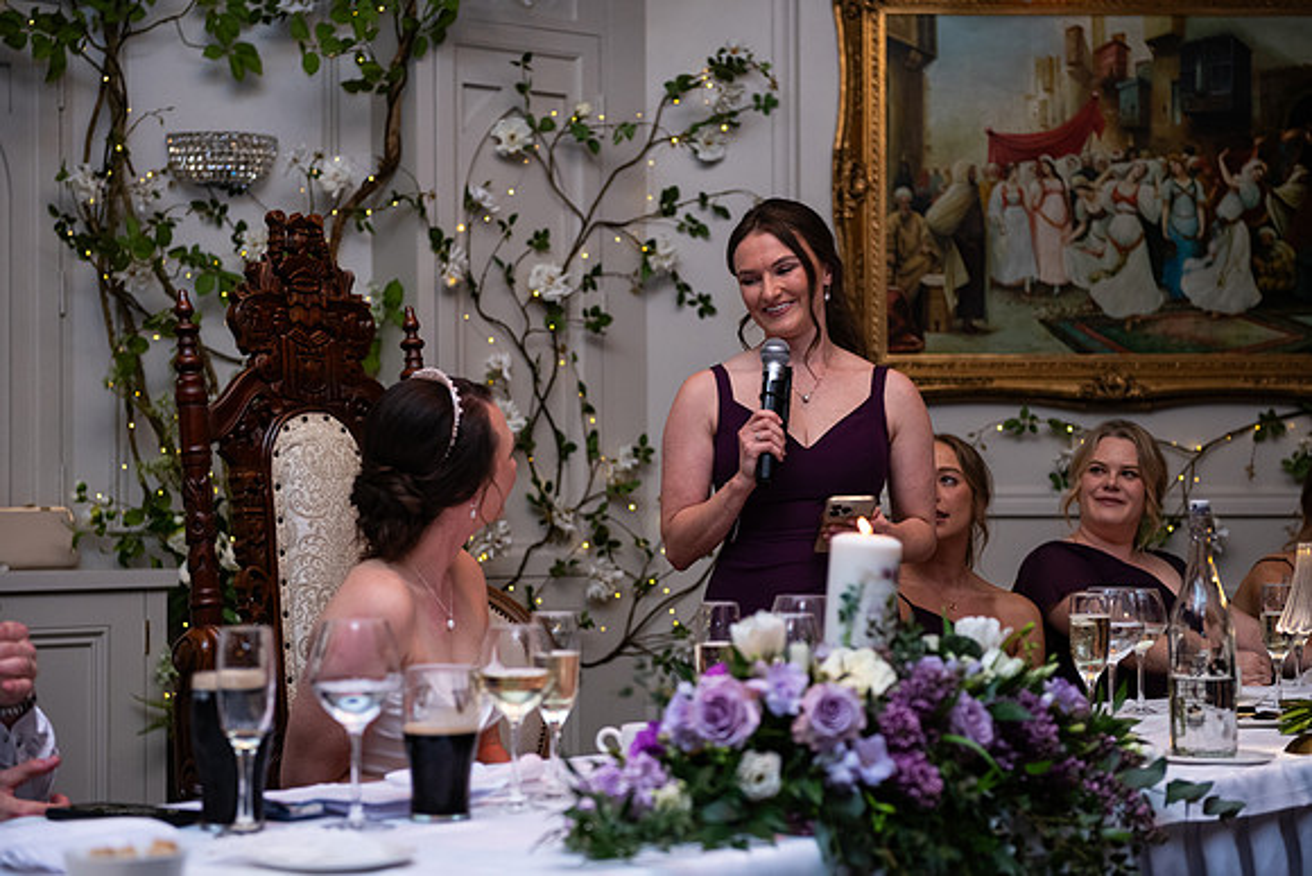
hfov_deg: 28.8
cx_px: 656
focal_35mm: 70
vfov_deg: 19.5
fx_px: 2552
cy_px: 438
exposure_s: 1/160
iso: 1000
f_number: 3.5
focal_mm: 70
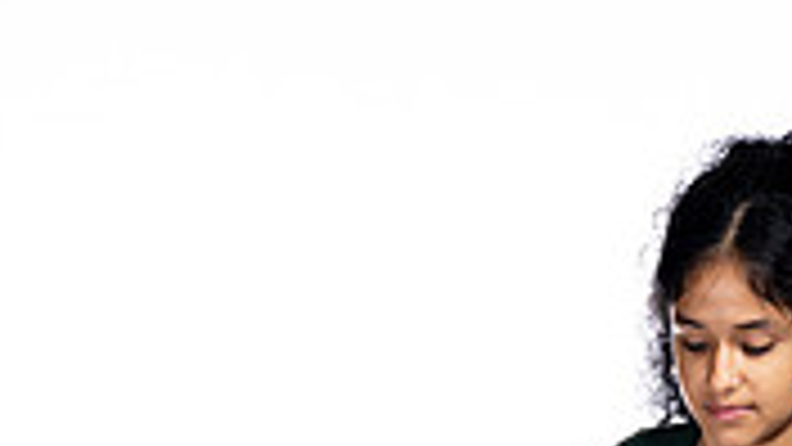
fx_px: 3423
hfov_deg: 13.1
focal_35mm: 163
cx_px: 670
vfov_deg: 7.1
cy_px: 982
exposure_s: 1/250
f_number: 5.6
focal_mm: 61
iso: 400
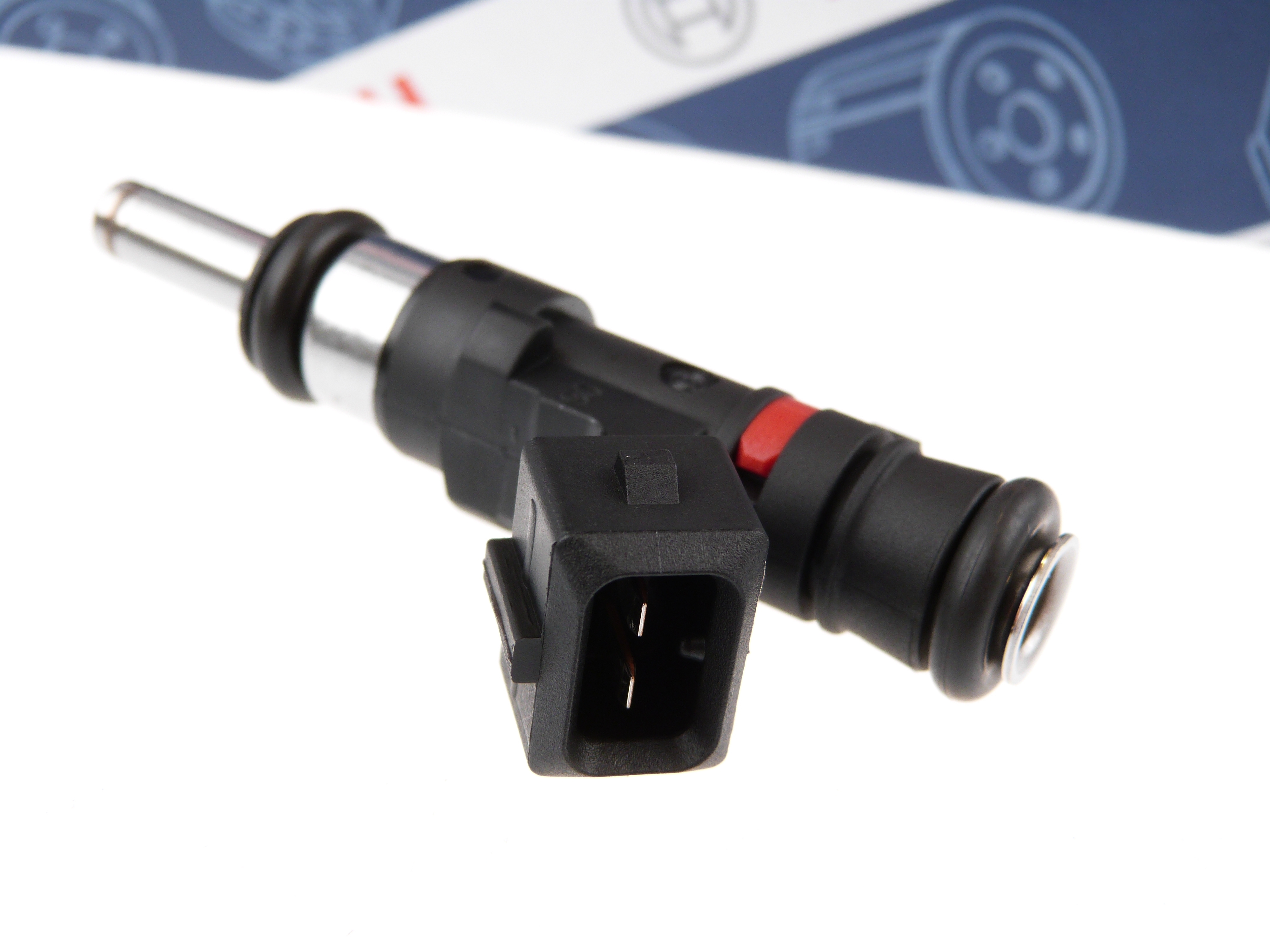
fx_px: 1798
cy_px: 476
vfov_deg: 29.7
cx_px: 635
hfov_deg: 38.9
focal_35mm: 49
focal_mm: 8.7
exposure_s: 1/80
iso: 100
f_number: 3.2
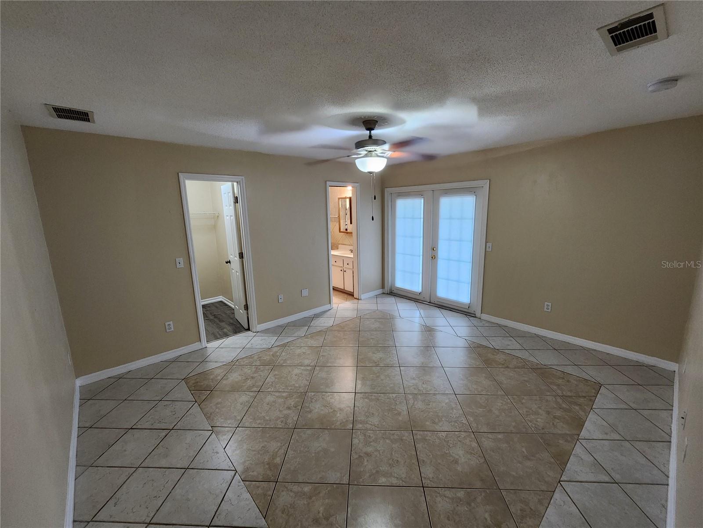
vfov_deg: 89.9
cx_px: 352
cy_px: 264
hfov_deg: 106.2
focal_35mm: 13
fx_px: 264
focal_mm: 2.2
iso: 320
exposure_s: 1/40
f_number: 2.2
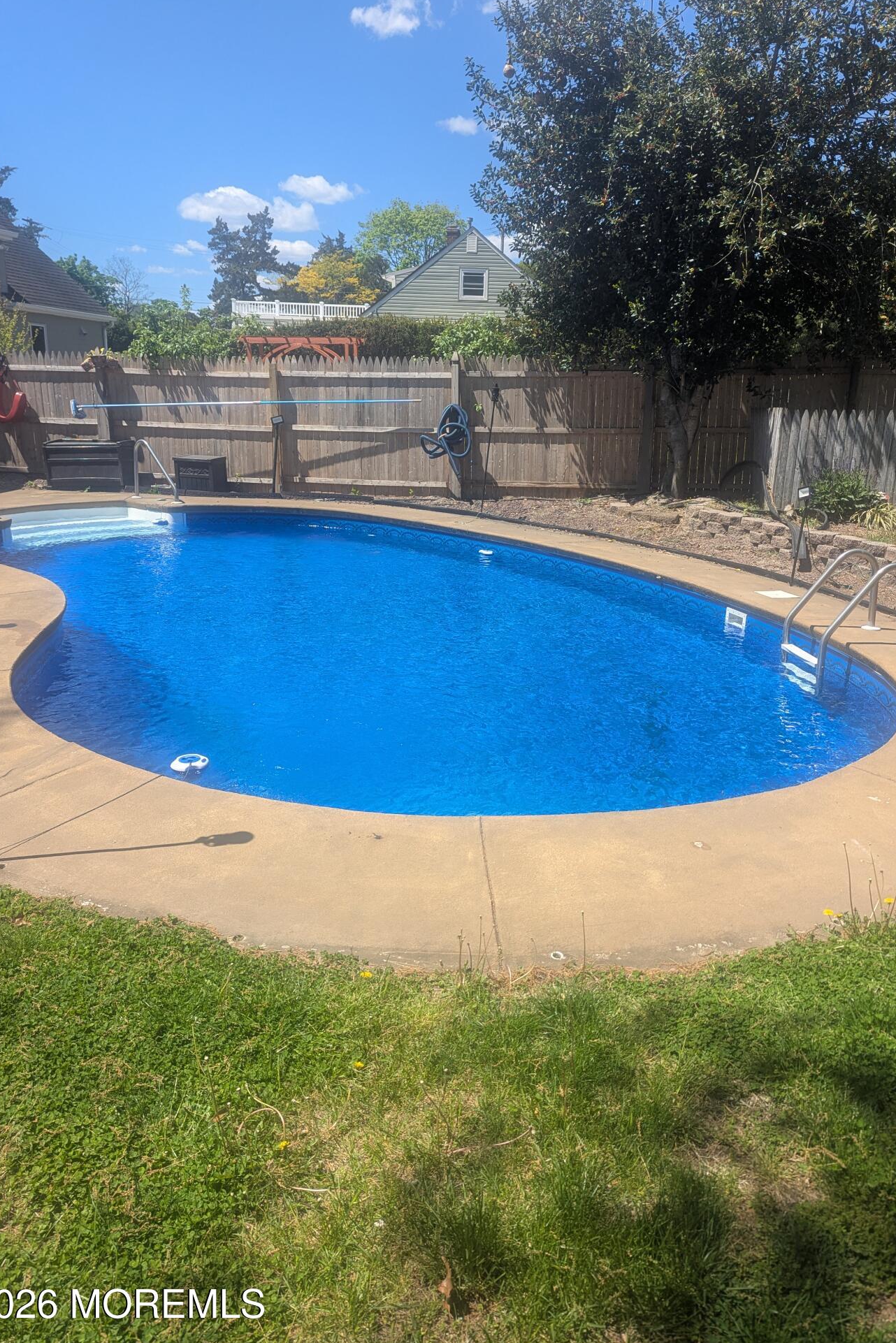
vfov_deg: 69.4
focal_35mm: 26
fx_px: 970
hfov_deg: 49.6
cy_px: 669
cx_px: 464
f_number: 1.85
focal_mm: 6.81
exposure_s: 1/1508
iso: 44
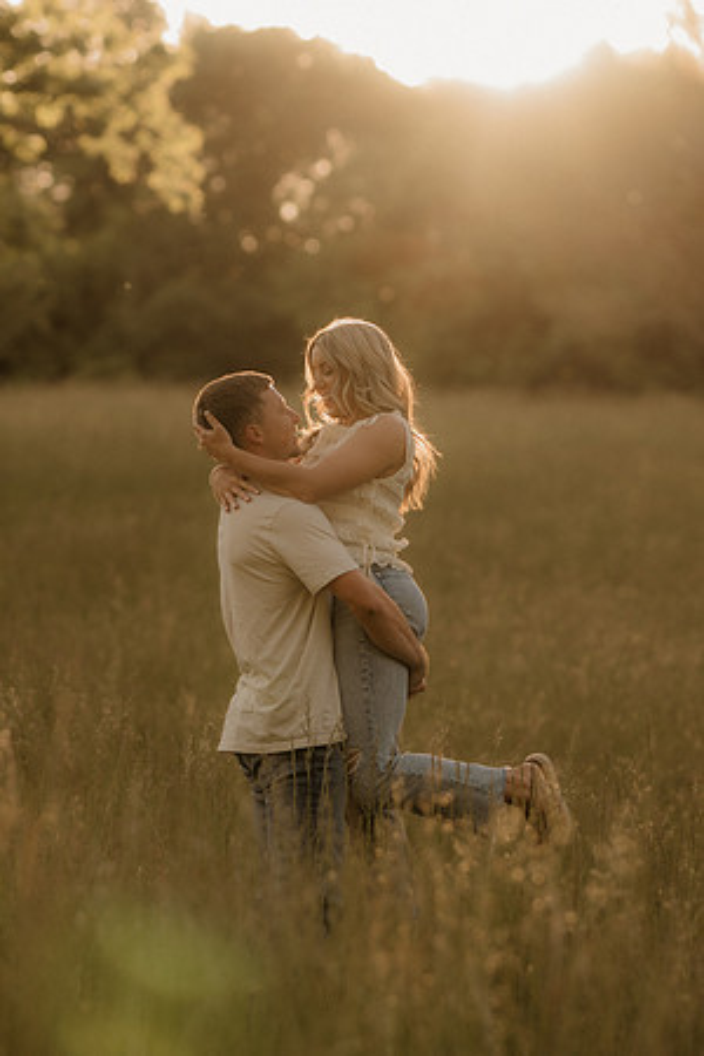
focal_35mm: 127
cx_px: 352
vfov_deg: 16.1
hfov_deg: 10.8
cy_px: 528
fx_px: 3725
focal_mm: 85
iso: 250
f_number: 2
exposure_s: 1/1250
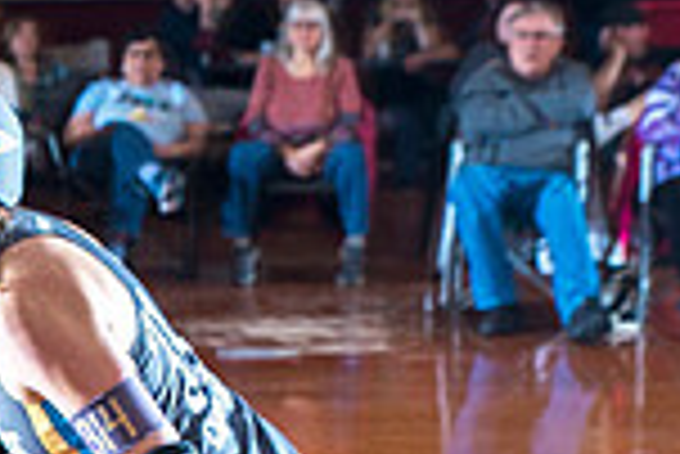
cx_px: -162
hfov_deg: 11.4
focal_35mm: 177
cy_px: 605
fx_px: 3346
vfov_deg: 7.7
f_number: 5.6
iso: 800
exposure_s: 1/160
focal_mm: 46
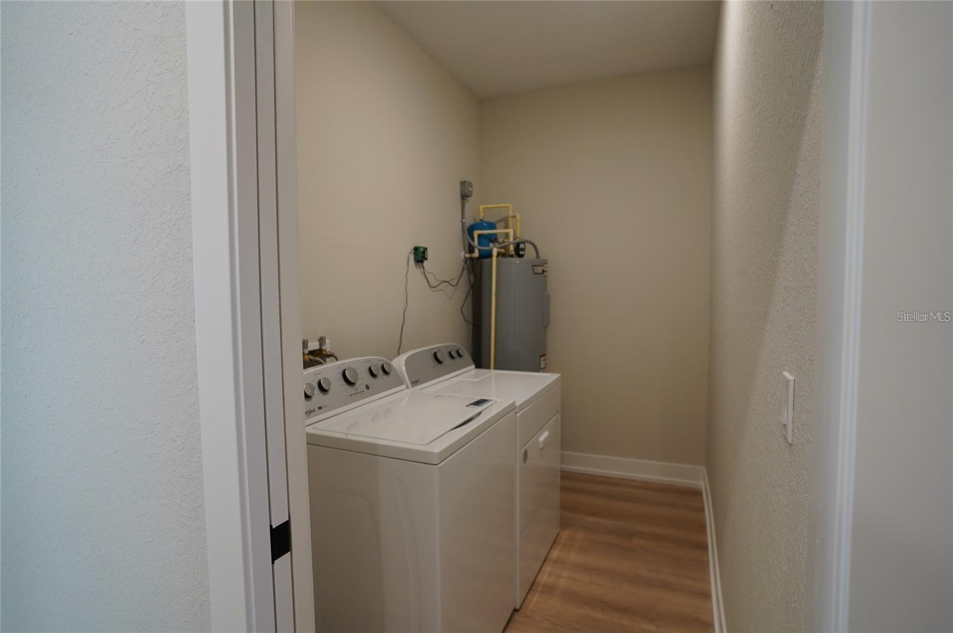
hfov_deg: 90.1
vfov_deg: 67.3
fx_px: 476
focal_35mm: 18
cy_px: 316
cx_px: 476
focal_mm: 18
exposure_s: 1/160
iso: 1600
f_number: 3.5
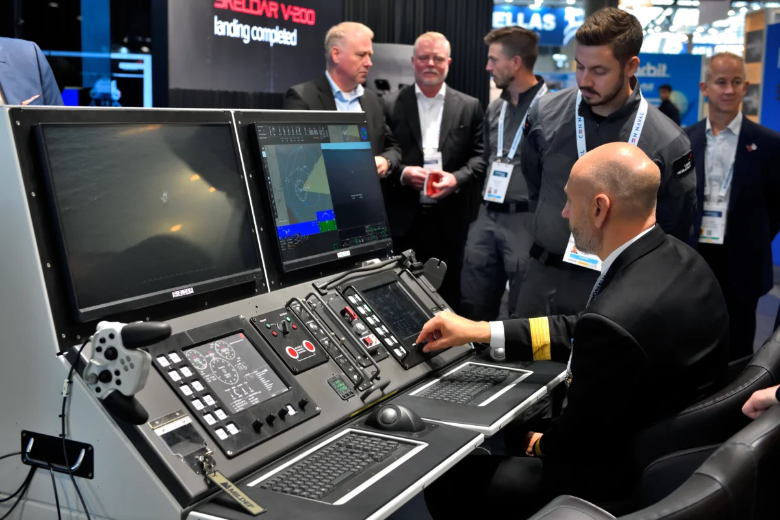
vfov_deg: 28.1
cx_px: 390
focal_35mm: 48
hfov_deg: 41.1
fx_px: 1040
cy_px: 260
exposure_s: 1/90
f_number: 4.8
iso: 1600
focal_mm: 48
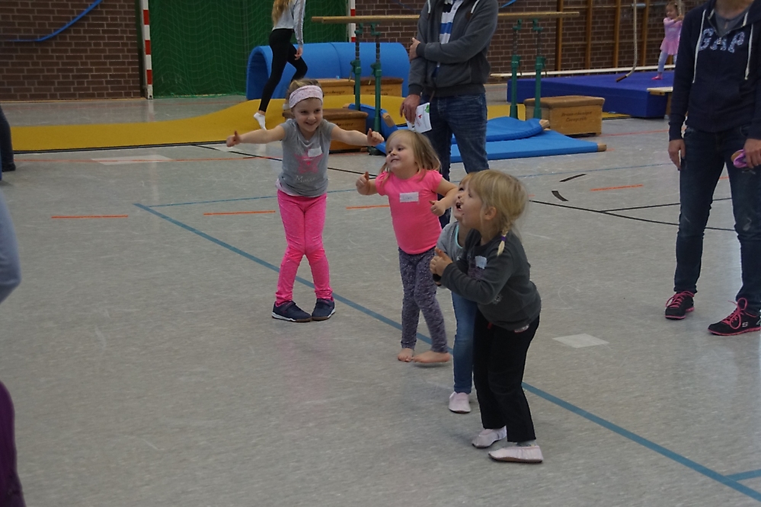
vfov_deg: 22.6
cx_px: 380
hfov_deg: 33.4
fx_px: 1268
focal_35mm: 60
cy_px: 254
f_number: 4.5
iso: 1600
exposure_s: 1/80
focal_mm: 40
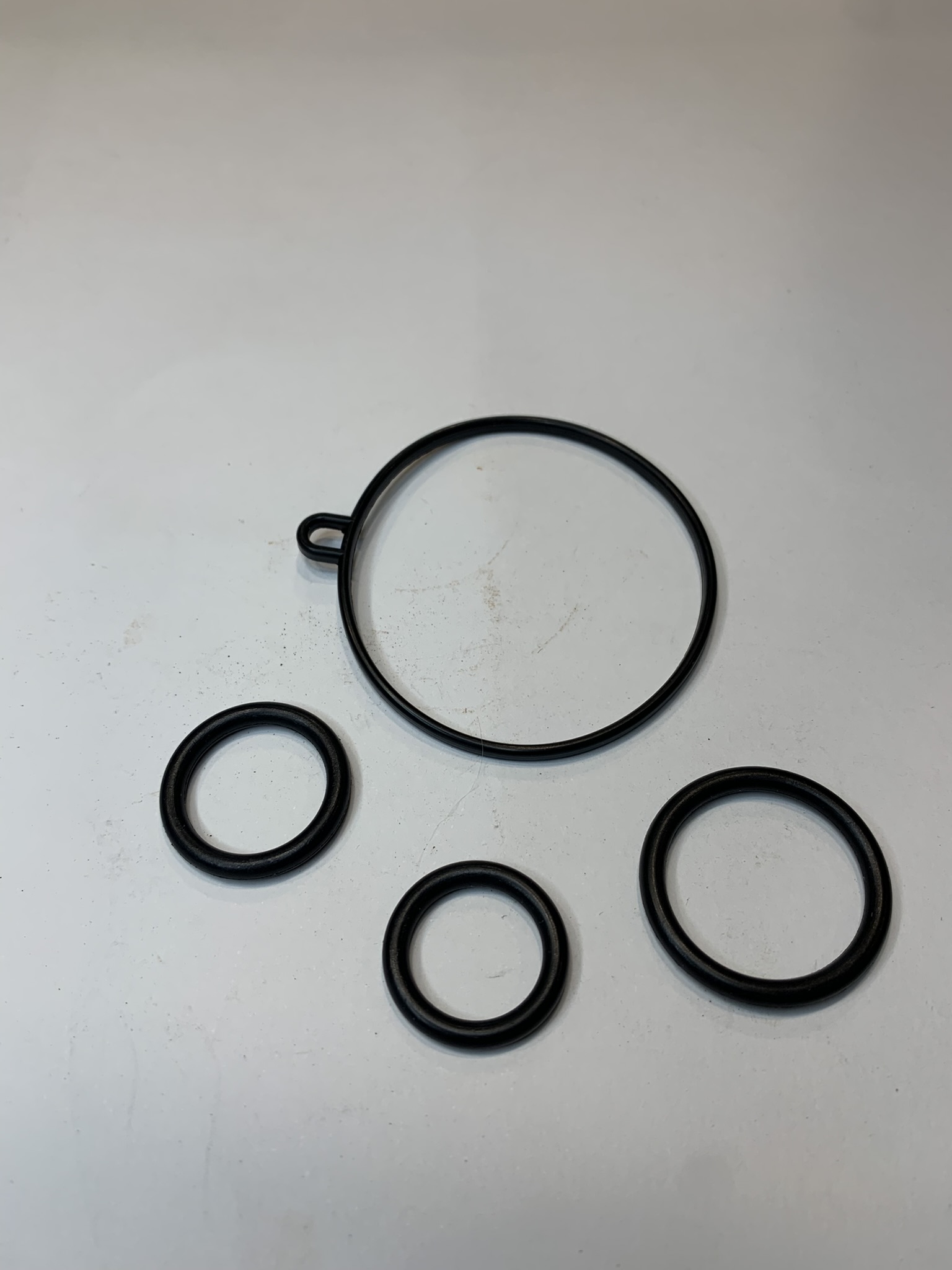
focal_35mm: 26
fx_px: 953
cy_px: 635
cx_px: 476
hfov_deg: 53.1
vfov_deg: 67.3
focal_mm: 4.25
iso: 25
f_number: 1.8
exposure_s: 1/120
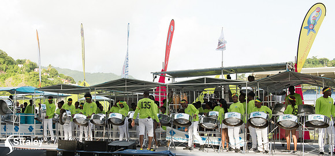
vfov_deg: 21.1
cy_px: 126
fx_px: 413
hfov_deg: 43.9
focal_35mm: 48
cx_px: 129
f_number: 9
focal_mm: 35
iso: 250
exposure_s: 1/125
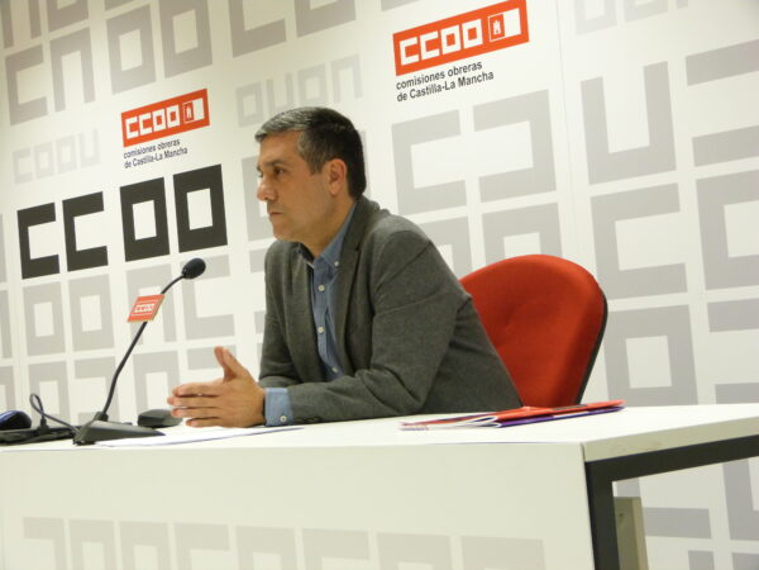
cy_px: 285
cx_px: 380
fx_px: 1513
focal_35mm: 69
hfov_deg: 28.2
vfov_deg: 21.3
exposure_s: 1/60
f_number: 3.3
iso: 400
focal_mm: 12.4
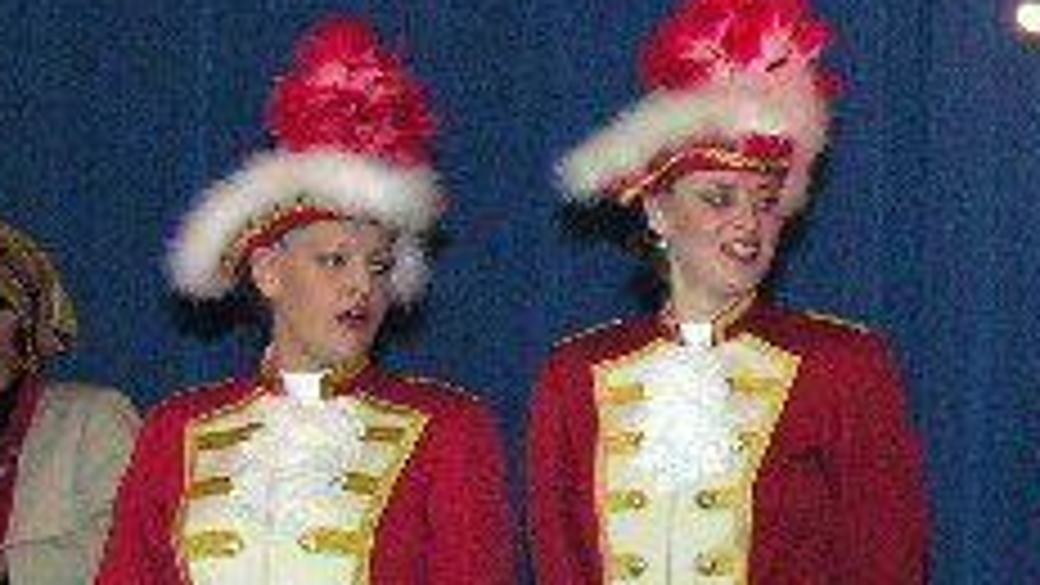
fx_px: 8108
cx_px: 1517
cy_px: 324
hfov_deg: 7.2
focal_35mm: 294
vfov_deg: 4.1
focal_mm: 19.8
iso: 200
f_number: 4.3
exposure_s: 1/60.1
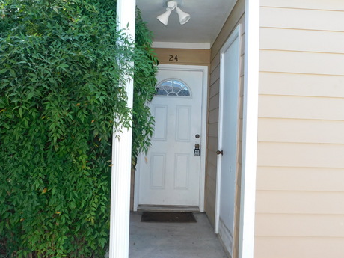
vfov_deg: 44.1
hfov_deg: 56.8
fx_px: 318
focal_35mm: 32
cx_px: 174
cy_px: 120
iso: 125
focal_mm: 4
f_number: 3
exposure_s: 1/125
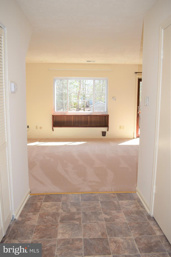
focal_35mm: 27
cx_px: 86
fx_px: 192
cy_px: 128
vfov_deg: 67.4
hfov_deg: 47.9
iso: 220
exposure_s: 1/125
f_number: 5.6
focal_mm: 18
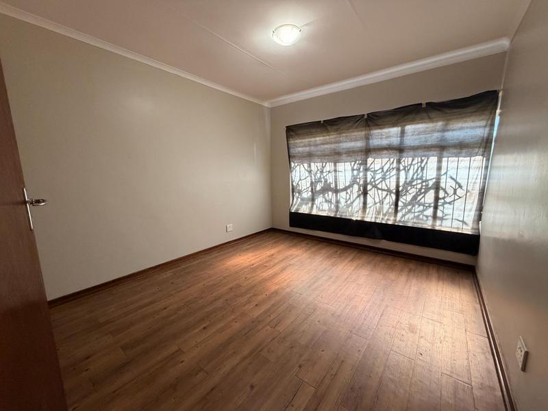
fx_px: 222
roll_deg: +1.9
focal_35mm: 14
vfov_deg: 85.7
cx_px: 274
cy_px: 206
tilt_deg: -8.0
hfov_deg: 102.1
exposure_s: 1/100
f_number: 2.2
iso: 320
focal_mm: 2.22
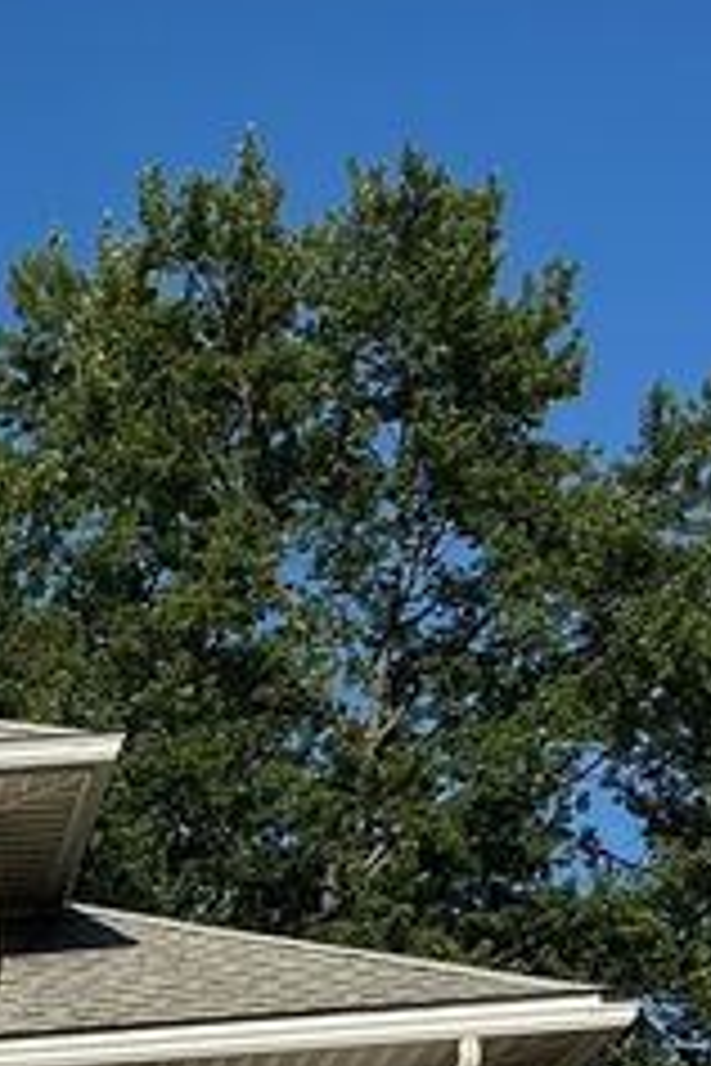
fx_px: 2518
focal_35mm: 85
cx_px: -360
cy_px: 1365
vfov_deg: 21.7
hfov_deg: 14.9
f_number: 1.8
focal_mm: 3
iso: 25
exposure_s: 1/3322
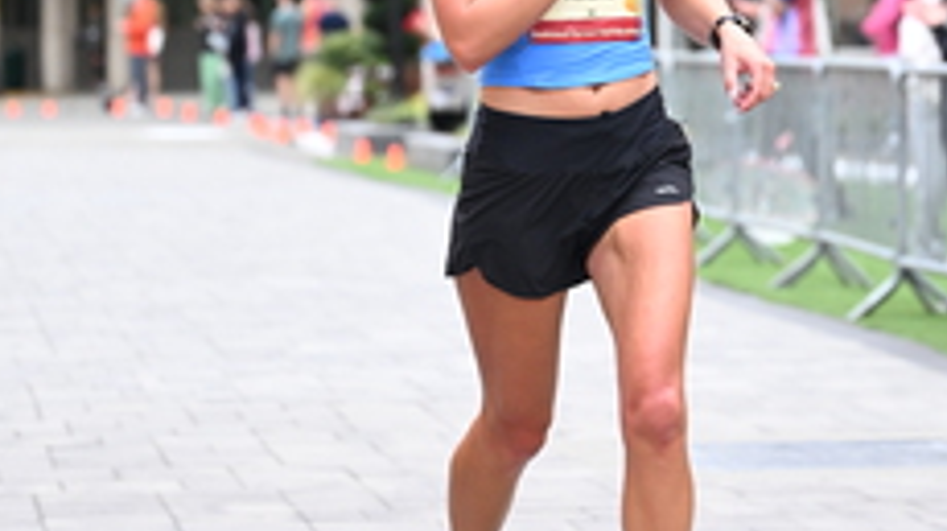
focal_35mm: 193
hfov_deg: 11.2
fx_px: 4843
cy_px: 12
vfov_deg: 6.3
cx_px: 640
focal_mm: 77
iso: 1600
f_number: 2.8
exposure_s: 1/800
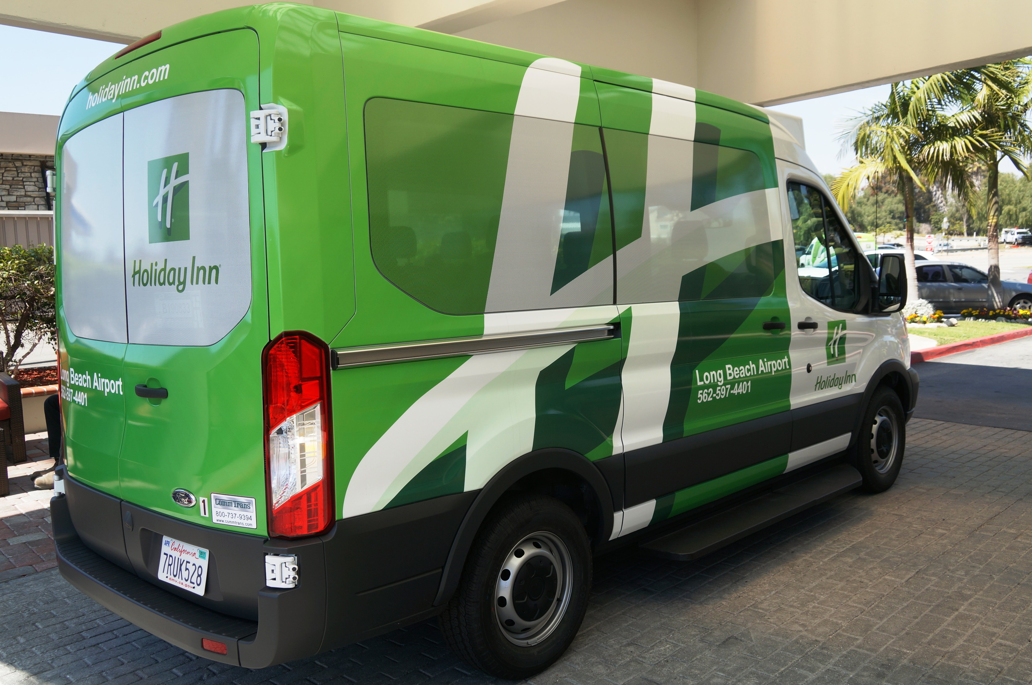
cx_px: 516
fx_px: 859
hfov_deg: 62.0
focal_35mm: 30
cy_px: 342
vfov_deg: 43.5
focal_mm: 20
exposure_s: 1/200
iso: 100
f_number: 6.3
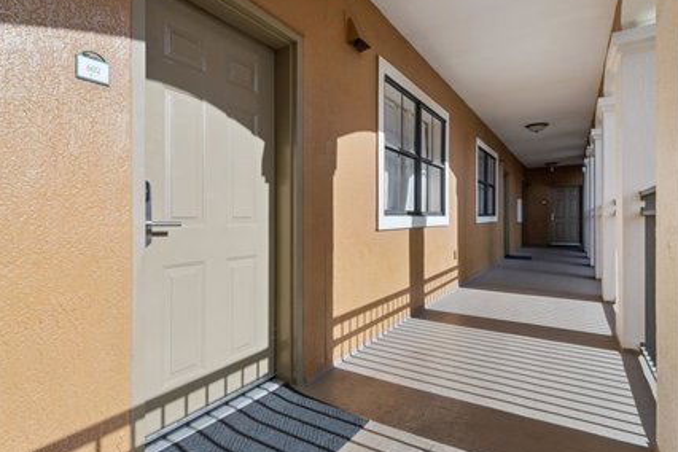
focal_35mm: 18
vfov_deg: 67.4
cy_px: 231
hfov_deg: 90.0
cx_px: 327
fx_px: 339
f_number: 18
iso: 200
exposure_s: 1/160
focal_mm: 16
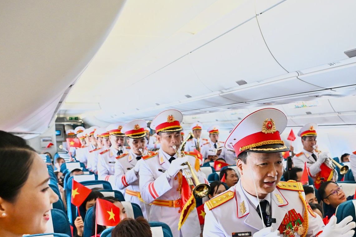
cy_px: 175
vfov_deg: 31.4
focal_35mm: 42
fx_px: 415
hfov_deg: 45.2
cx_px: 257
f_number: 4
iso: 2500
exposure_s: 1/200
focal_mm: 24
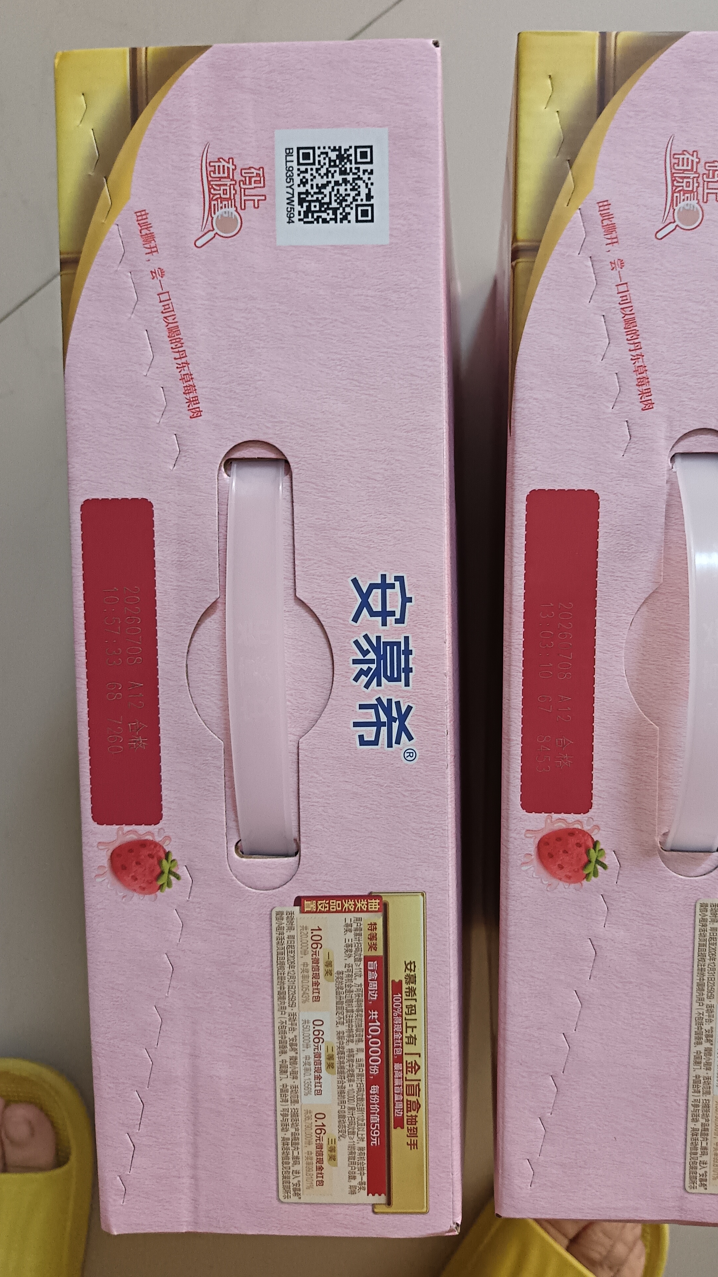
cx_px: 454
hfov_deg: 42.5
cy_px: 621
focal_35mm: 27
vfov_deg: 69.8
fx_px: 914
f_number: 1.75
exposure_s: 1/25
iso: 3827
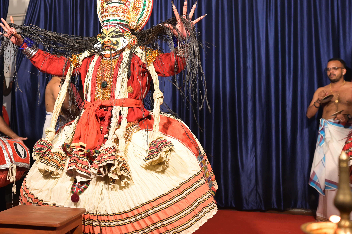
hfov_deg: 42.3
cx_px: 122
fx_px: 450
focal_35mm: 46
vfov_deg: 29.1
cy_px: 87
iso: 1000
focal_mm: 35
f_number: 2.8
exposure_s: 1/200
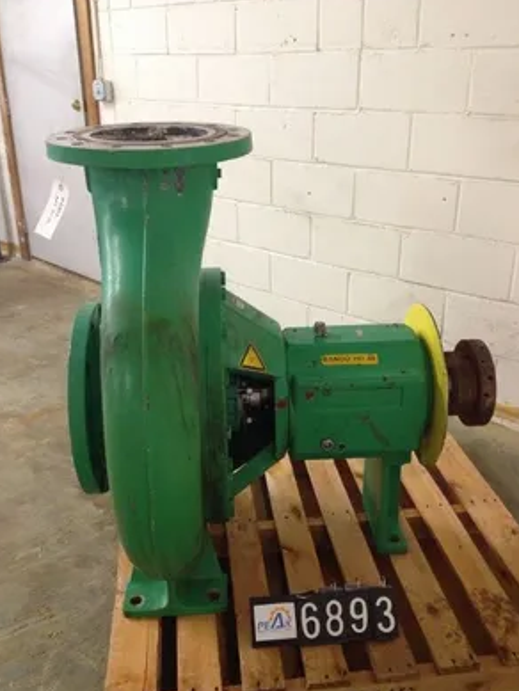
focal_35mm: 36
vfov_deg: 51.3
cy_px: 346
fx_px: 719
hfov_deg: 39.7
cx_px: 260
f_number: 2.4
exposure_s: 1/20
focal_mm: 4.28
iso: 250
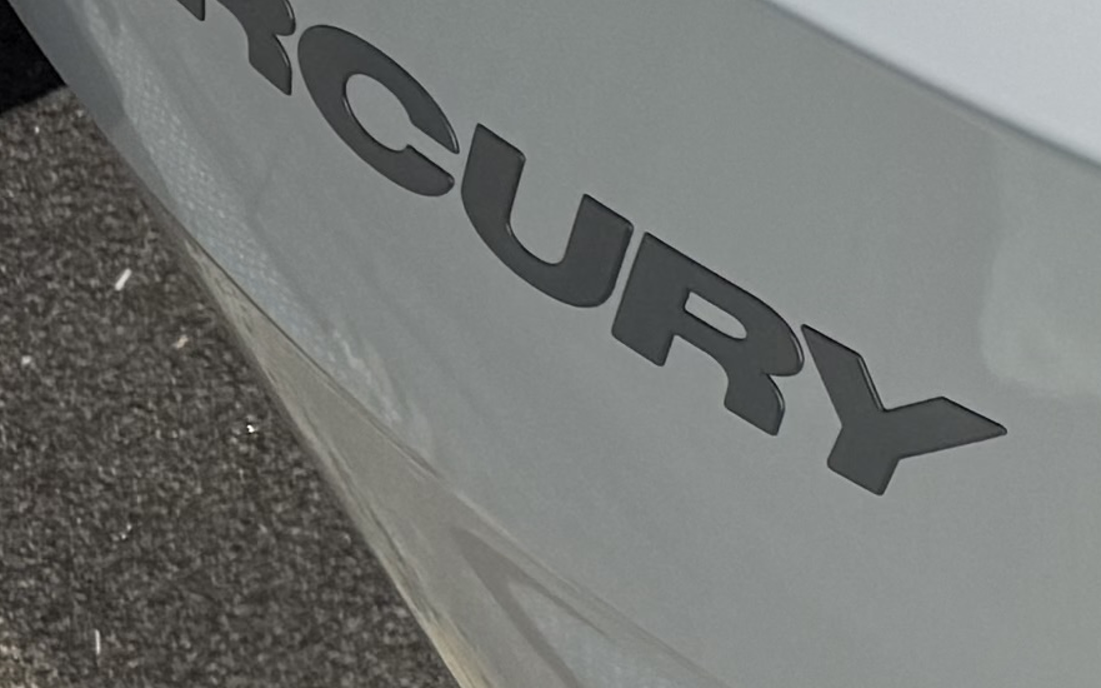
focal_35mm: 165
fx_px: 4949
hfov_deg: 9.3
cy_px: 395
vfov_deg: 7.9
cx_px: 3547
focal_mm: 6.76
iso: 50
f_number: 1.78
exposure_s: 1/14286
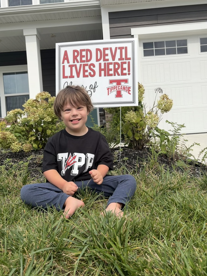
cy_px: 138
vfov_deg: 67.3
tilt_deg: +1.6
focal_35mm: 26
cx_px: 104
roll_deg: +4.1
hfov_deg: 53.1
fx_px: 207
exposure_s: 1/4608
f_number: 1.6
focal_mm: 5.96
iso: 64
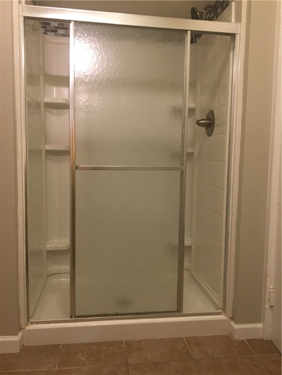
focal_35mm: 29
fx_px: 315
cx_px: 141
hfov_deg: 48.2
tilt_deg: -5.6
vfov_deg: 61.7
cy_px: 188
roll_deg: -0.6
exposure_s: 1/30
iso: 125
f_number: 2.2
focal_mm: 4.15
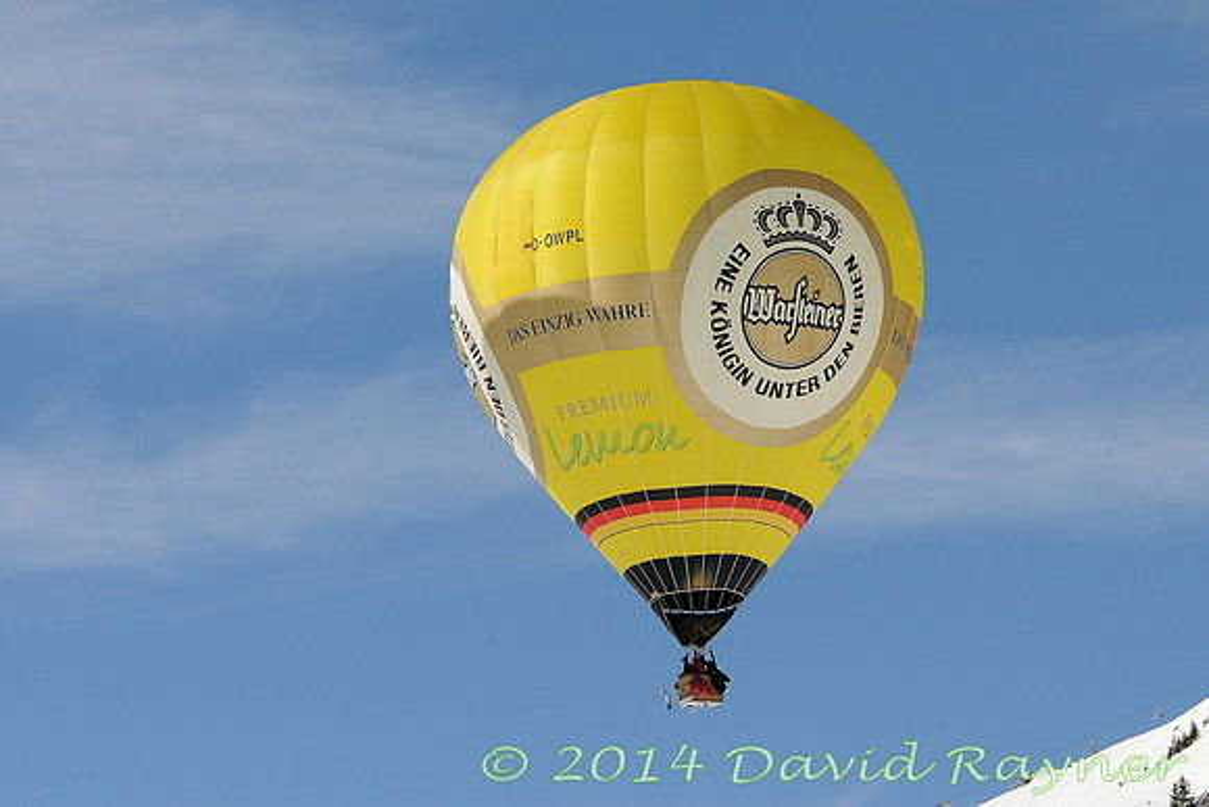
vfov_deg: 6.8
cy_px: 404
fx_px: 6802
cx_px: 604
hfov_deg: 10.2
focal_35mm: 202
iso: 200
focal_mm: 135
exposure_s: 1/800
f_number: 10
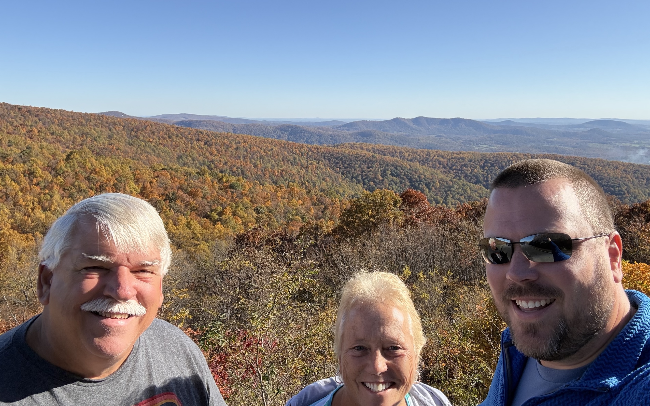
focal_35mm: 26
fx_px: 461
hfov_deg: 70.3
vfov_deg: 47.4
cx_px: 345
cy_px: 168
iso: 32
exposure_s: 1/885
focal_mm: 2.69
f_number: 1.9
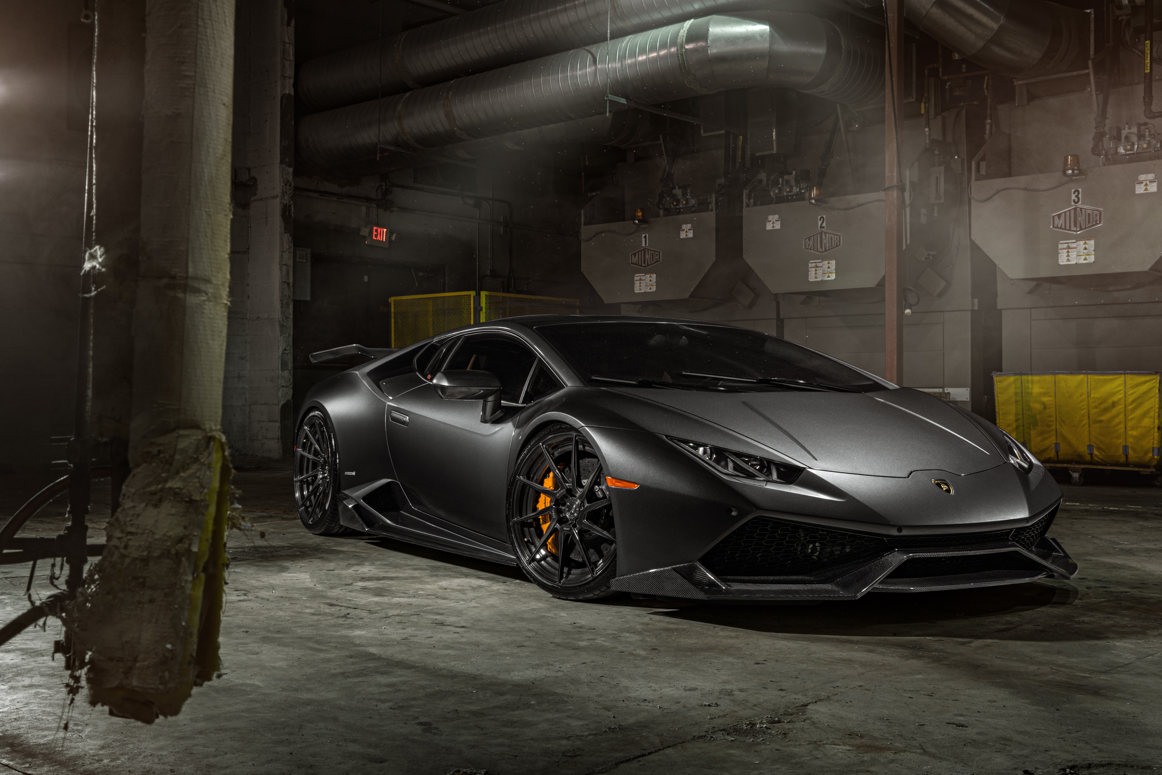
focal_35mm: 38
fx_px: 1227
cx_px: 581
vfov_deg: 35.1
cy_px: 388
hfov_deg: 50.7
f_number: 9
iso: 160
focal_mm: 38
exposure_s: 1/1.25
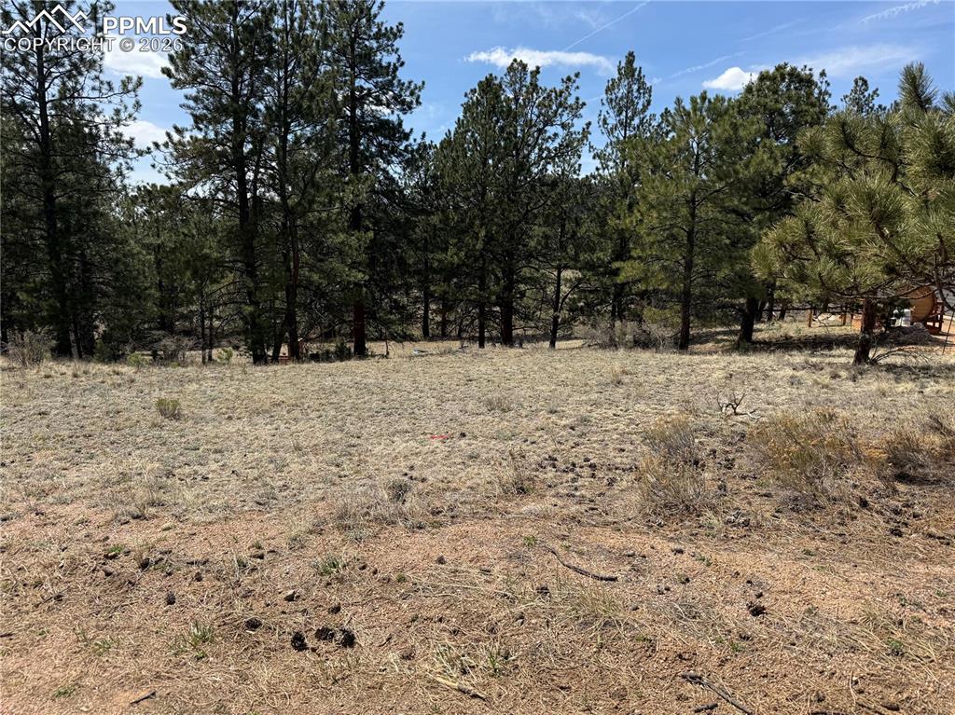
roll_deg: +0.5
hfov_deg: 71.6
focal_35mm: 24
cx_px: 478
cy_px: 358
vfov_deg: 56.8
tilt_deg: -10.1
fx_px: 662
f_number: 1.78
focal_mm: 6.76
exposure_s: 1/3584
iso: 80
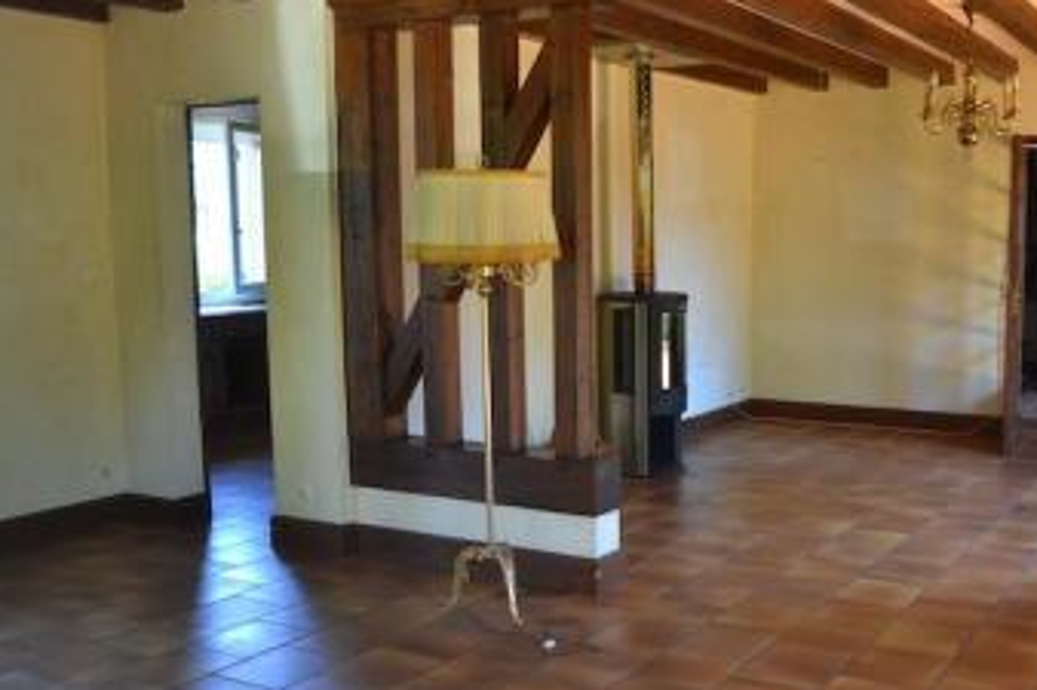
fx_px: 1094
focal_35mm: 38
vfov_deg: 35.0
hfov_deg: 49.5
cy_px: 382
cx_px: 721
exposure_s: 1/50
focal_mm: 18
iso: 400
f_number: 3.5
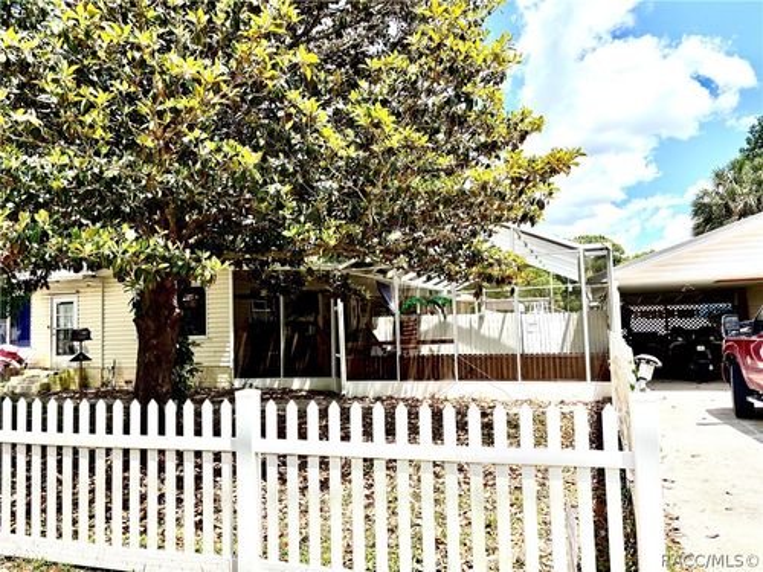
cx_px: 382
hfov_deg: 67.3
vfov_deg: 53.1
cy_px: 286
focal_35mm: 26
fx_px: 573
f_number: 1.6
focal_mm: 5.96
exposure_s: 1/3279
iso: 50
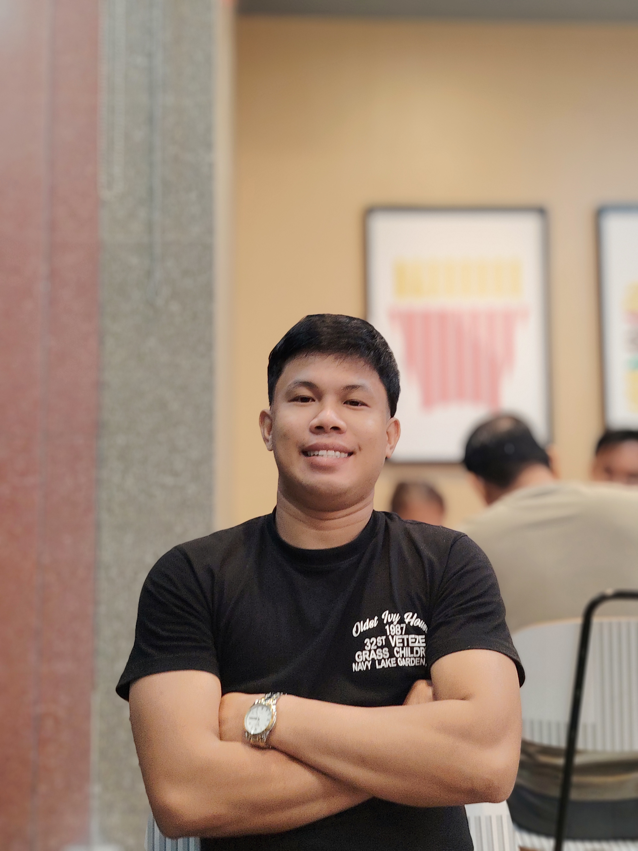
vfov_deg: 39.7
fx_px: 1180
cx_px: 319
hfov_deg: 30.3
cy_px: 426
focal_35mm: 48
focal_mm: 5.25
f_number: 4
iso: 628
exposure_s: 1/25
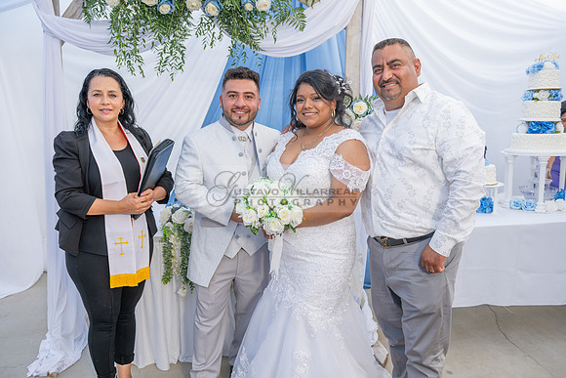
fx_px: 487
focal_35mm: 31
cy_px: 189
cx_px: 283
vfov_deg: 42.3
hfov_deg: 60.3
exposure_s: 1/125
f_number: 4.5
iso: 200
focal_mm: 31
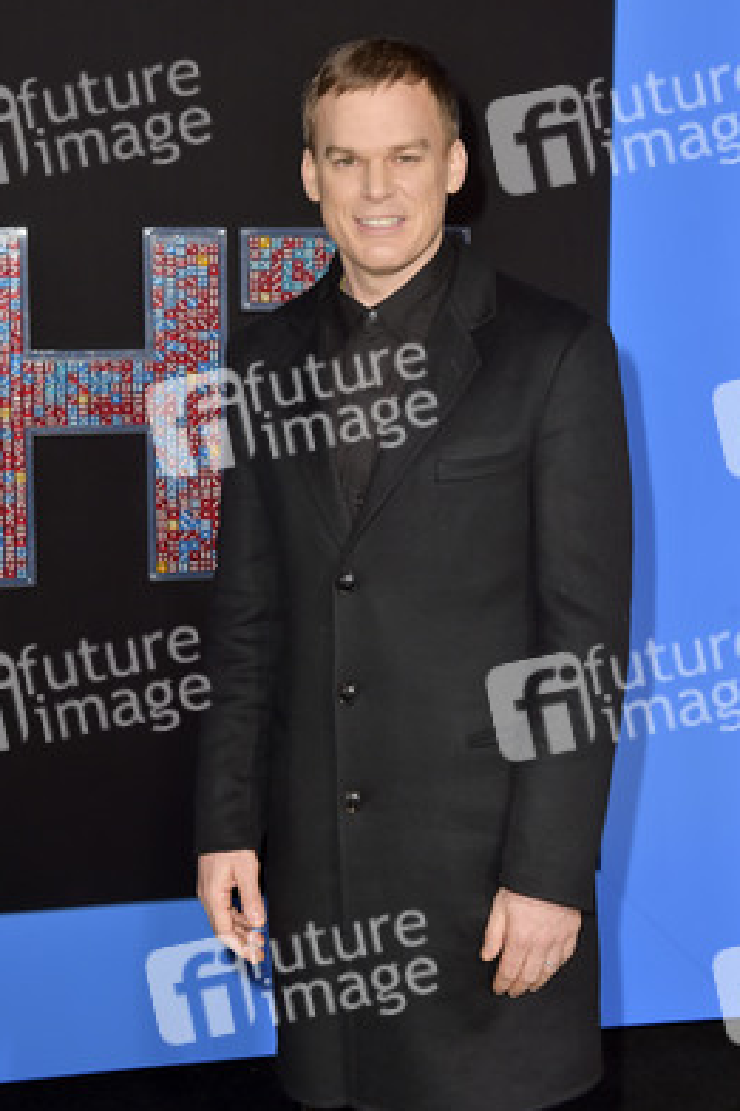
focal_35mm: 49
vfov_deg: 40.4
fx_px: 1512
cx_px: 376
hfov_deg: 27.5
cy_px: 553
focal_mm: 48
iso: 400
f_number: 6.3
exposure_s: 1/250
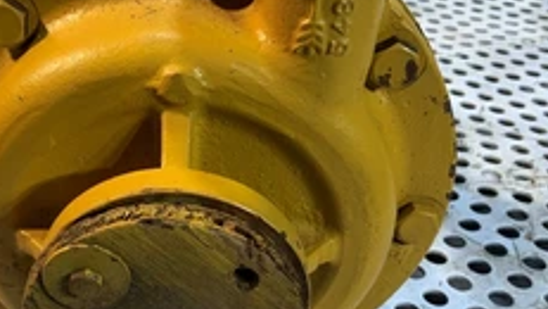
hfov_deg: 41.3
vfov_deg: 24.4
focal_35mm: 49
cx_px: 164
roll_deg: -1.9
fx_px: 712
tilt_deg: -31.9
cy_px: 166
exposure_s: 1/120
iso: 32
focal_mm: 4.25
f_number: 1.8
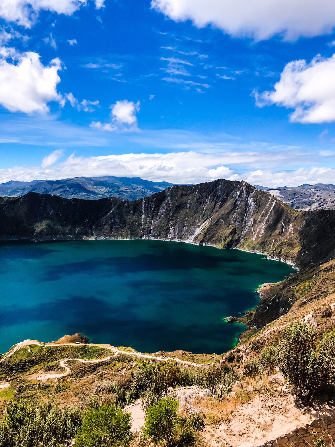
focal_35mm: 28
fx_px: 361
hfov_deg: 49.7
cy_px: 224
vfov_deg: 63.4
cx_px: 168
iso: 20
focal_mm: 3.99
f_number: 1.8
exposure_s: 1/2907
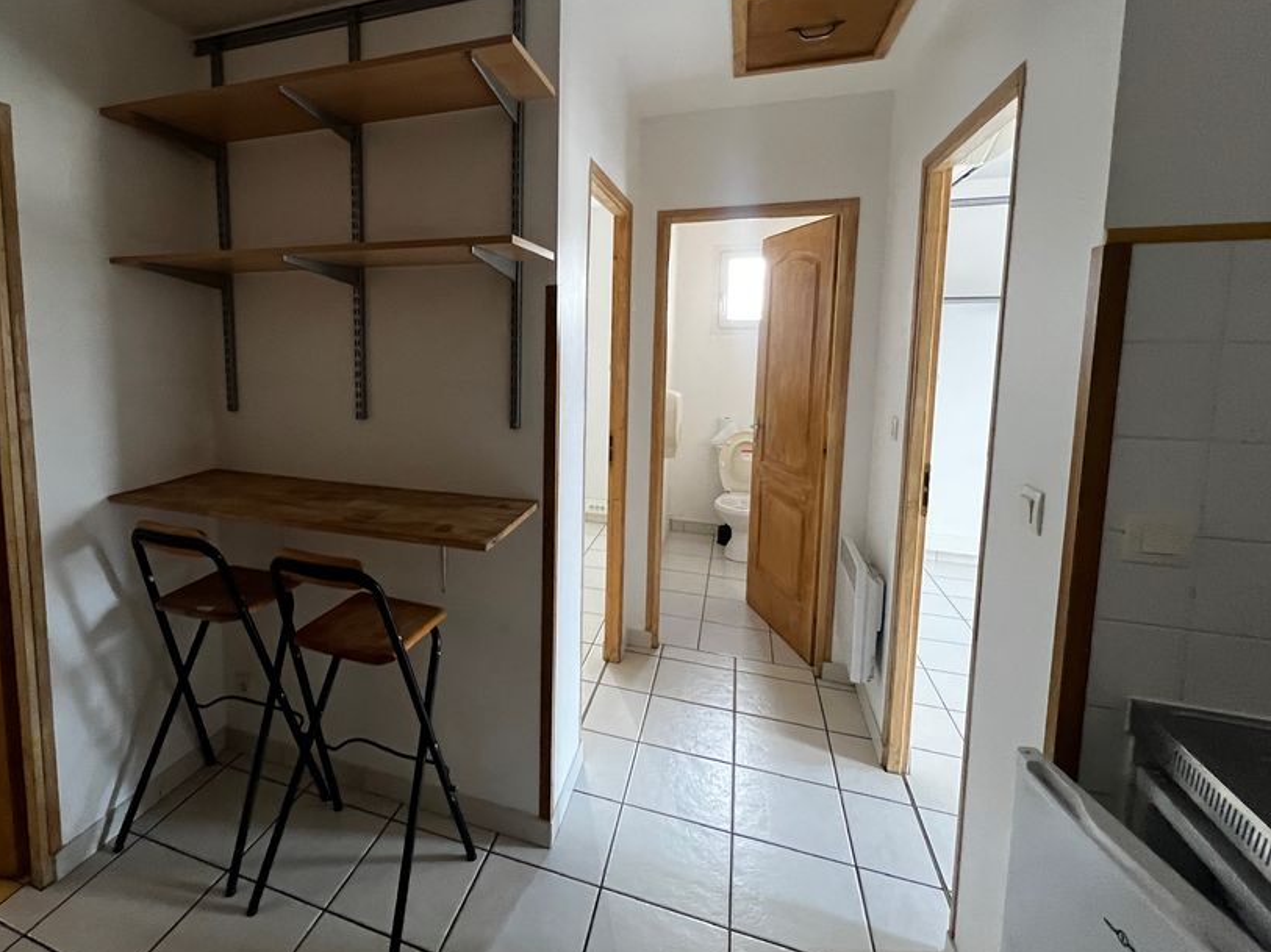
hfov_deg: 93.2
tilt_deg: -5.5
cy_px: 397
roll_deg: +0.1
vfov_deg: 77.5
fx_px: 587
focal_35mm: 16
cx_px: 503
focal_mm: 1.57
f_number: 1.8
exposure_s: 1/60
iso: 500
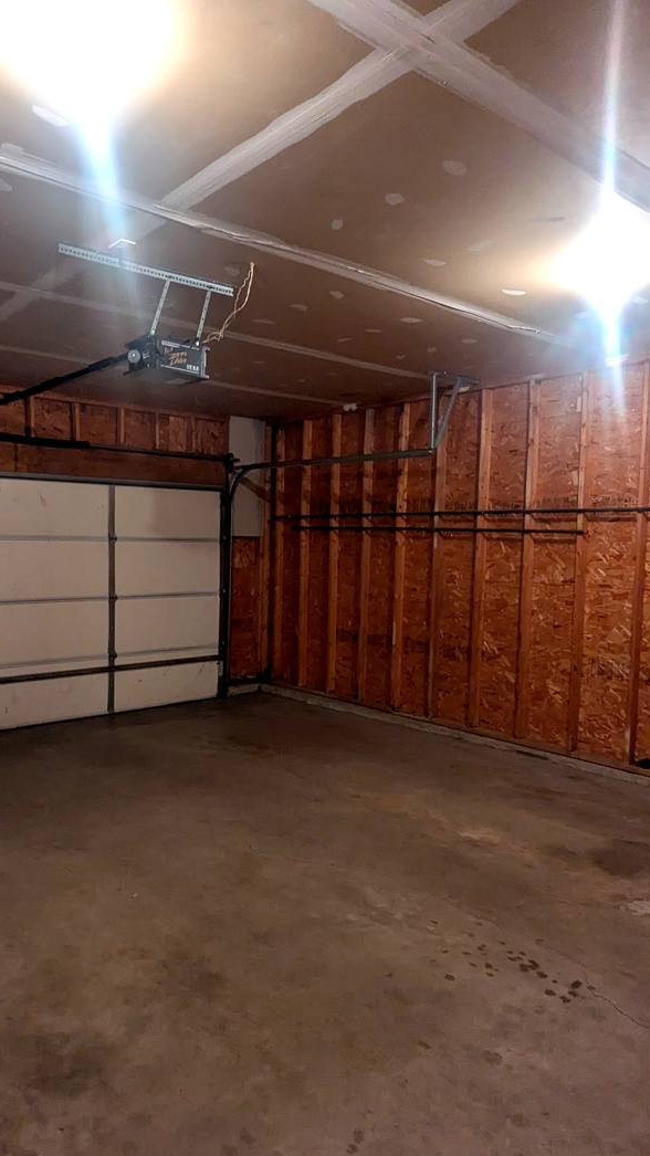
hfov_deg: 47.3
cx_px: 250
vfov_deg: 76.3
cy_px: 596
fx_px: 736
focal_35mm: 24
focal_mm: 2.35
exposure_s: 1/30
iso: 237
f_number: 2.2
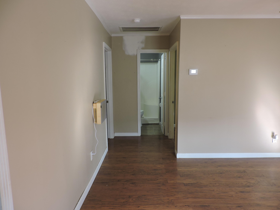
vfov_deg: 56.8
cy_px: 105
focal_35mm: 24
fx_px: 194
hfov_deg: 71.6
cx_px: 140
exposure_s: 1/30
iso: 160
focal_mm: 4.3
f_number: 3
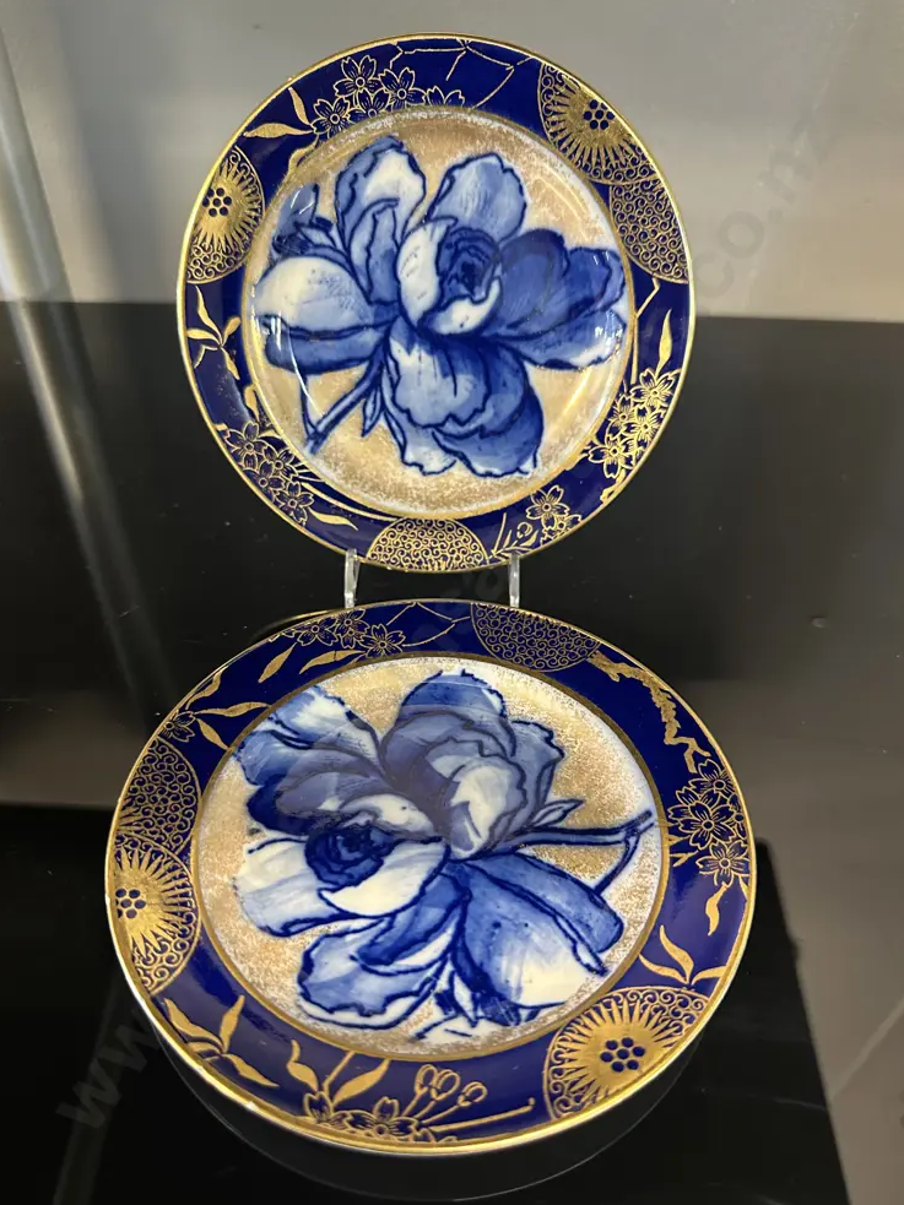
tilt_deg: -45.9
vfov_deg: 69.4
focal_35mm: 25
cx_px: 448
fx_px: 871
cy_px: 624
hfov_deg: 54.9
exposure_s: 1/50
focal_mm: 6.86
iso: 500
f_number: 1.78
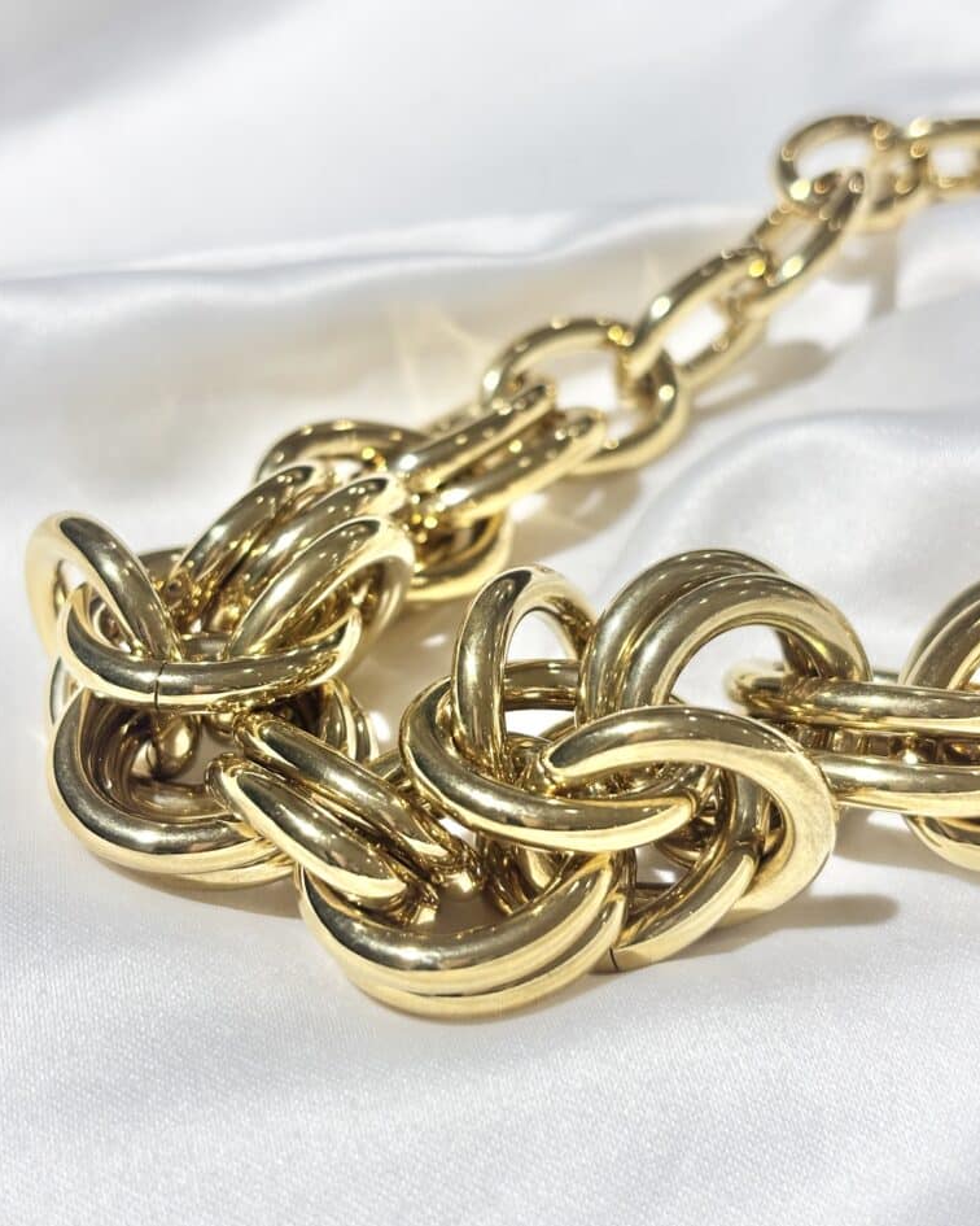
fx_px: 1994
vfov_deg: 34.1
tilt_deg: -35.4
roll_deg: +3.4
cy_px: 654
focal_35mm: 55
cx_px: 493
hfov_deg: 27.6
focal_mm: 5.96
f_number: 1.6
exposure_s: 1/231
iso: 32
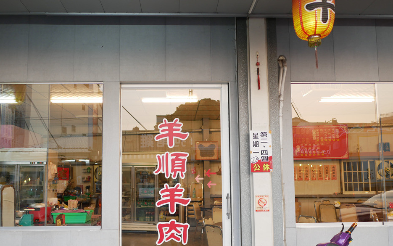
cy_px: 148
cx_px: 184
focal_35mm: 34
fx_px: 364
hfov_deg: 56.6
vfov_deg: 37.1
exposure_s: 1/160
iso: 200
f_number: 2
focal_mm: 15
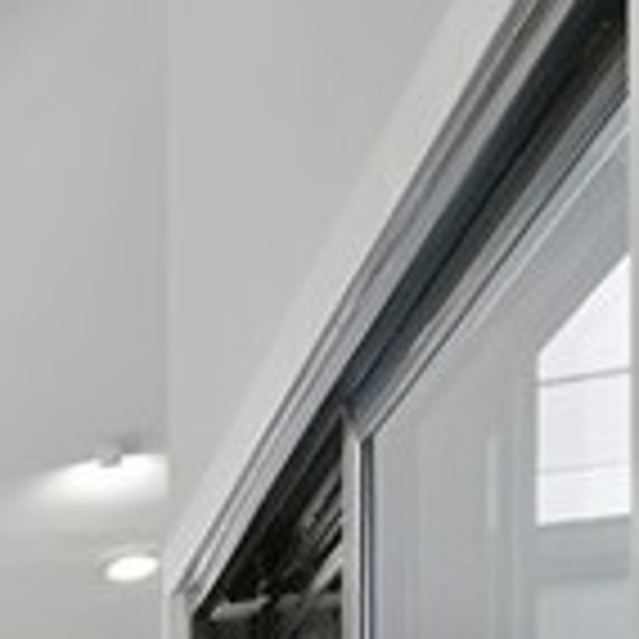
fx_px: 2111
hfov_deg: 9.4
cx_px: -1638
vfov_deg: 14.9
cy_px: 1163
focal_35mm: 101
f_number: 5
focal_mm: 16.5
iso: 250
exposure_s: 1/15
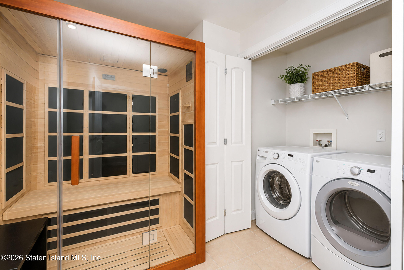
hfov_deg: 100.4
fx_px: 168
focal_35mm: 15
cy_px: 135
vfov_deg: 77.3
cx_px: 202
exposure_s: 1/250
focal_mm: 10
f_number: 7.1
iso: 1250
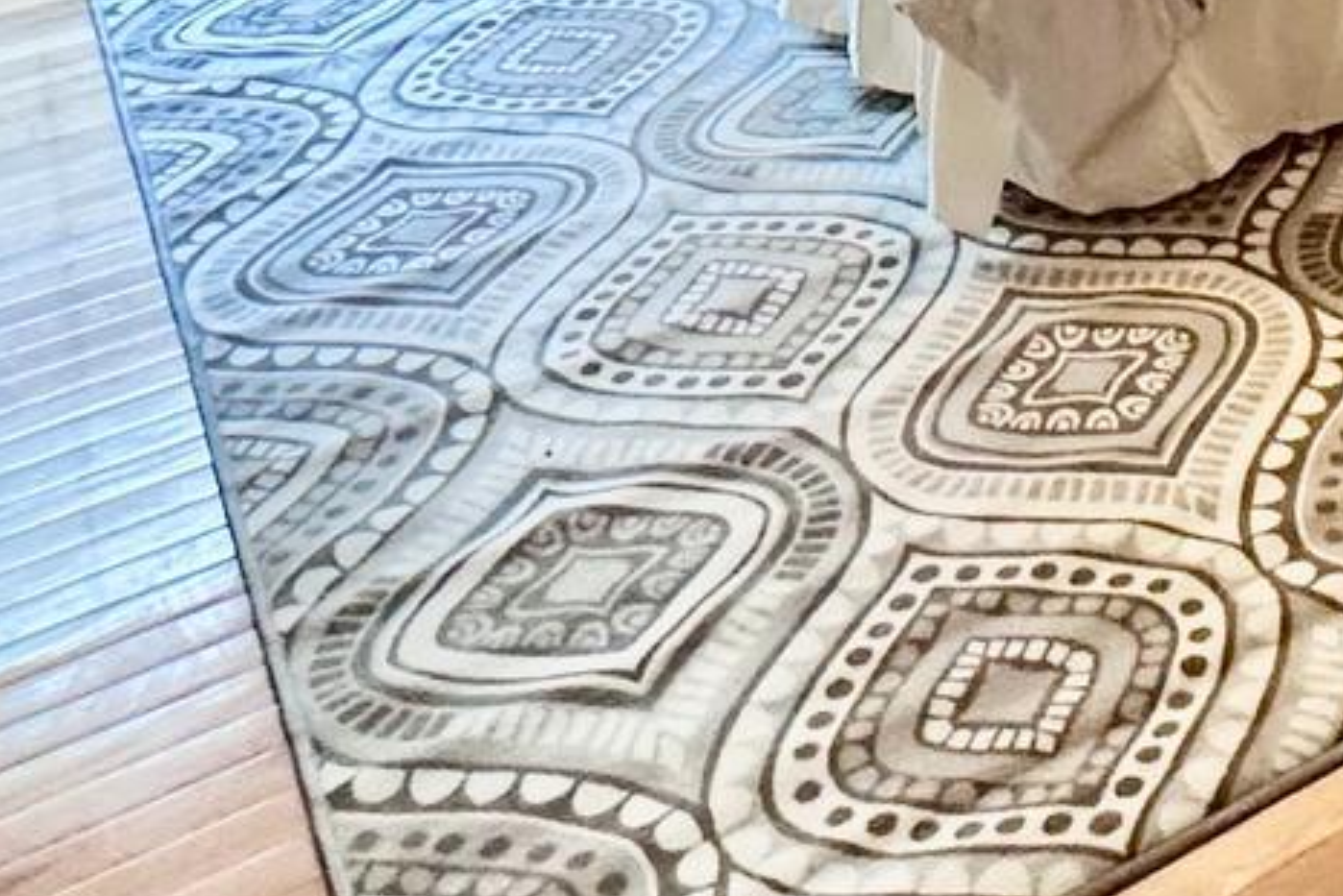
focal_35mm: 64
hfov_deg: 28.3
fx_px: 2388
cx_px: 1510
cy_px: -763
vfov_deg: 17.1
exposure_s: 1/60
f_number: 2.2
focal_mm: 2.22
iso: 200
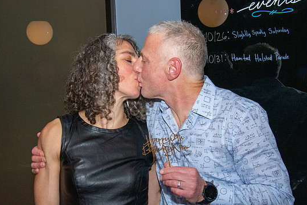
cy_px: 102
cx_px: 151
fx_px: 554
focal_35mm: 65
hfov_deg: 31.0
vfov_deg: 20.9
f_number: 14
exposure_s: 1/160
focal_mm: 40
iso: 5000
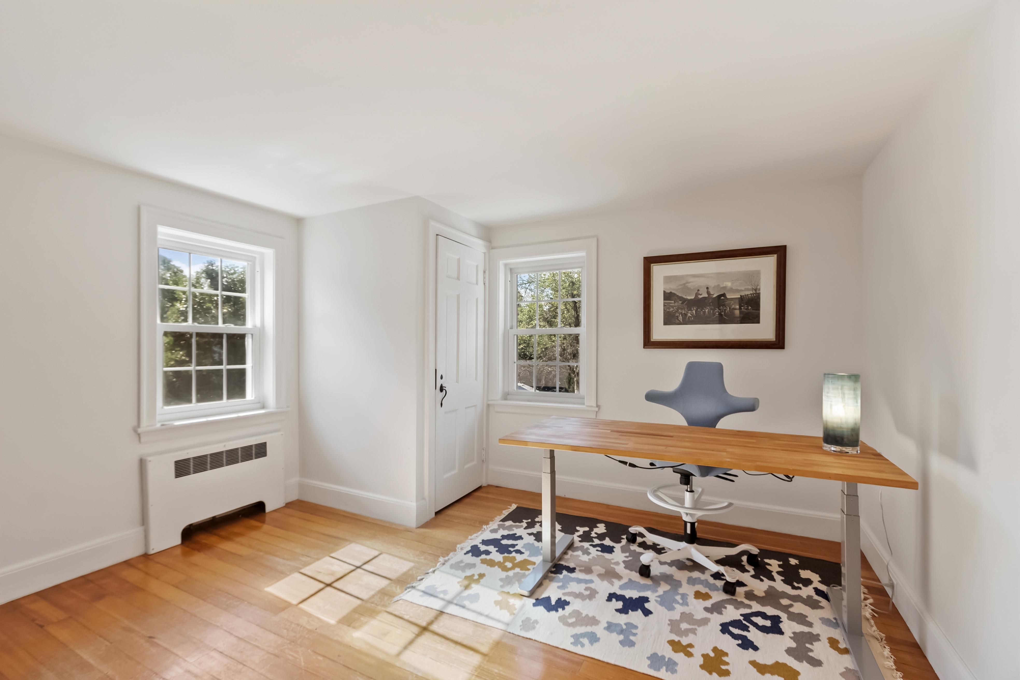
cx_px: 510
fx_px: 425
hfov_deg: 100.4
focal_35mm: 15
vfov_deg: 77.3
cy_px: 340
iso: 320
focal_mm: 10
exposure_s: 1/10
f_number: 5.6
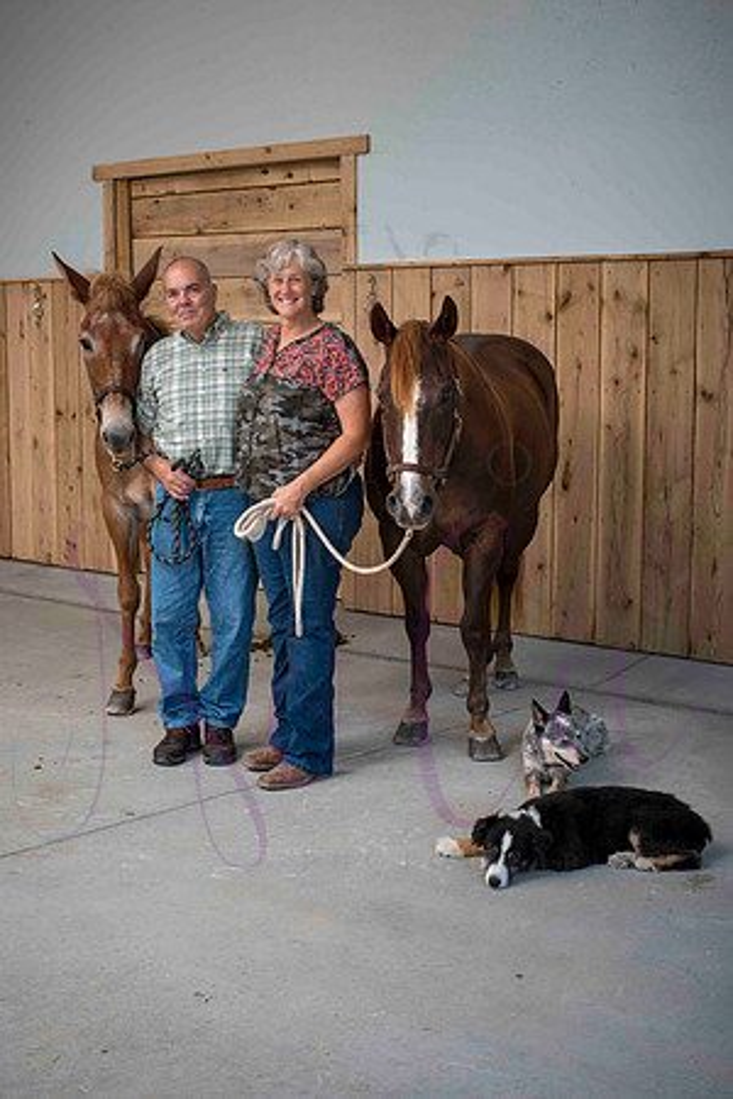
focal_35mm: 50
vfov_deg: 39.6
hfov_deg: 27.0
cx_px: 366
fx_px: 1527
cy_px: 550
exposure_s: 1/160
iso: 400
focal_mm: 50
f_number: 9
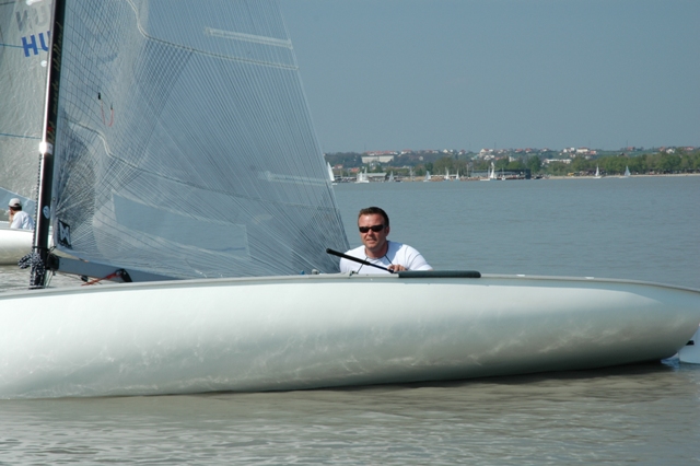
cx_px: 350
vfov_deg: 13.0
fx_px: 2041
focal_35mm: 105
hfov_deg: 19.5
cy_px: 233
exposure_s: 1/500
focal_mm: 70
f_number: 11
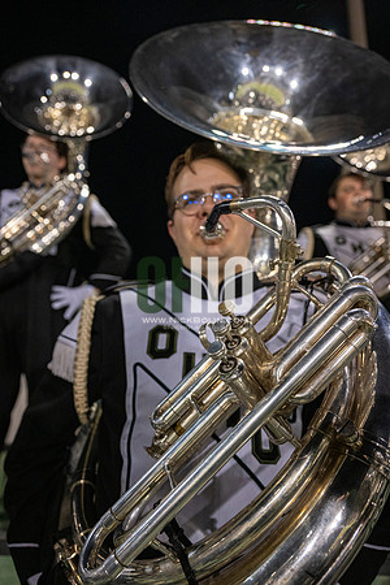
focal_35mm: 24
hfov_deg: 53.1
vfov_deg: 73.7
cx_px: 195
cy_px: 292
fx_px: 390
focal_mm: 24
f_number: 3.2
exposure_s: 1/500
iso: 2000
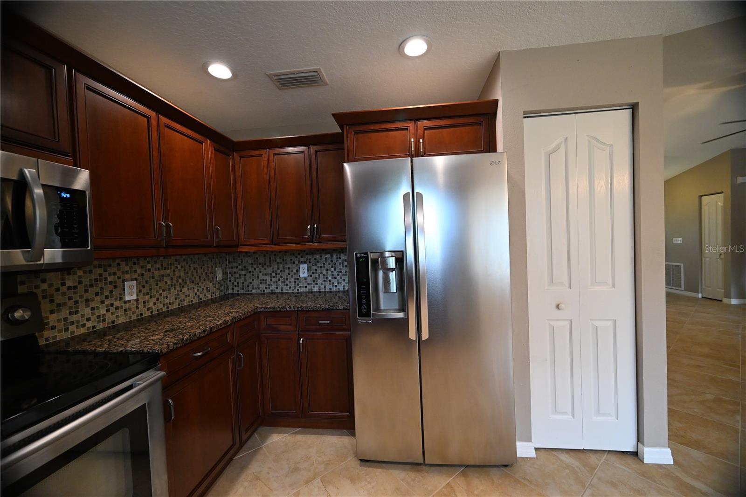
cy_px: 248
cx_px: 373
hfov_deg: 104.3
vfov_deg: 81.2
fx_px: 290
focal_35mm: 14
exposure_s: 1/100
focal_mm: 14
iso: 3200
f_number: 4
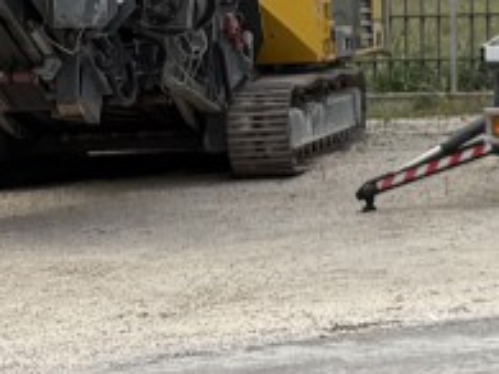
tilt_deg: -0.2
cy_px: -54
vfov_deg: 8.3
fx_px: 2550
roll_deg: +1.4
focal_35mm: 177
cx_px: 1730
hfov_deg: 8.4
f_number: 1.78
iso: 80
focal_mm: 6.76
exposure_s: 1/3279
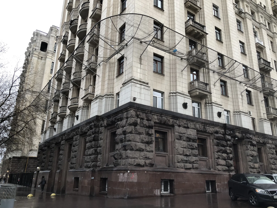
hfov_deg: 63.4
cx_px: 138
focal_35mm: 28
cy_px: 104
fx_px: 224
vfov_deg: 49.7
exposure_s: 1/20
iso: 40
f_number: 1.8
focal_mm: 4
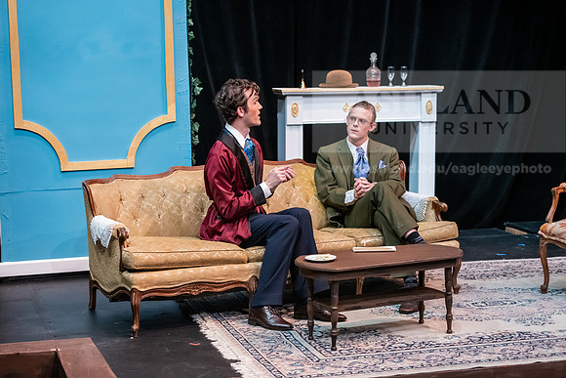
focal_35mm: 80
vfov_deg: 17.1
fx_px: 1258
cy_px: 189
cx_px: 283
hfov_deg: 25.4
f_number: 3.2
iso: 3200
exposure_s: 1/200
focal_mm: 80
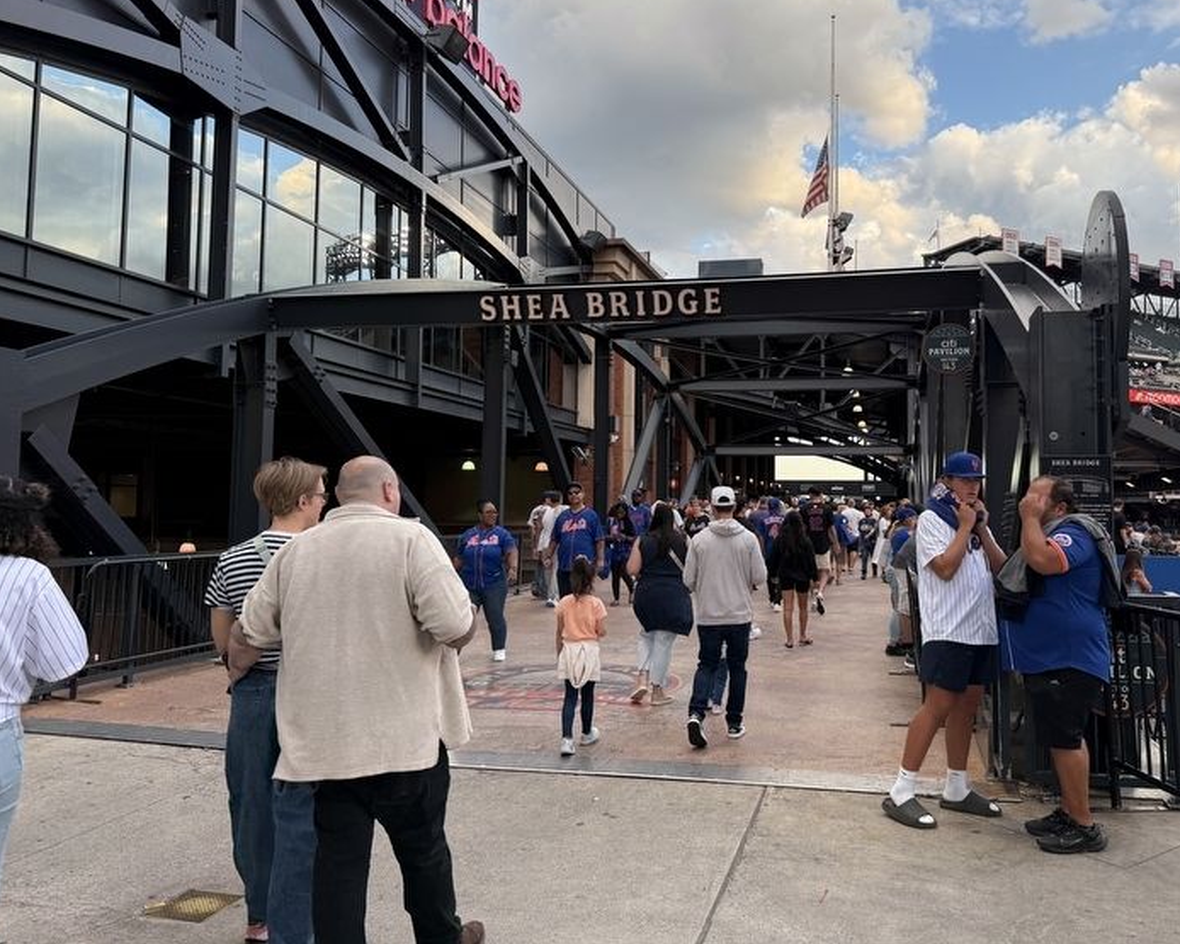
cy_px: 437
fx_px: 943
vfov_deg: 53.1
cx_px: 663
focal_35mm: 27
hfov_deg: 63.9
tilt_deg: +4.5
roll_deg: +0.0
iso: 100
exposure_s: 1/510
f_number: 1.78
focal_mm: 6.76
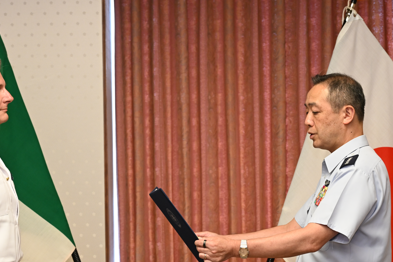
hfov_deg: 21.4
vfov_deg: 14.4
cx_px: 137
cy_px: 176
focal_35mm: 95
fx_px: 1037
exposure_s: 1/200
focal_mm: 62
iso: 1600
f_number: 4
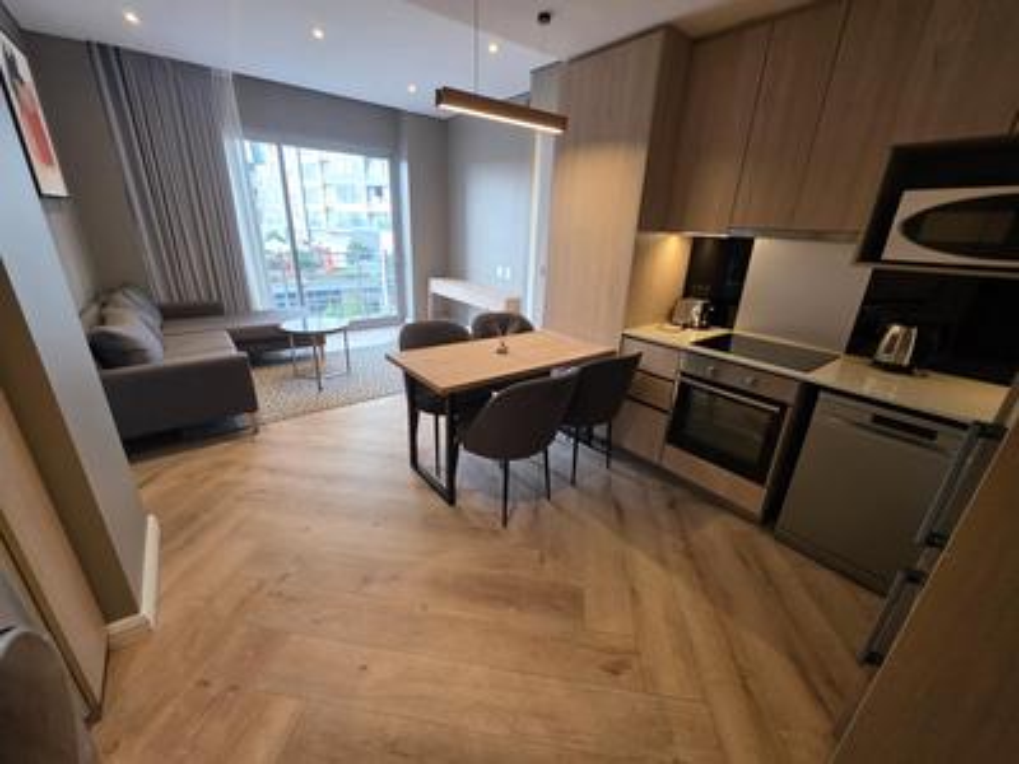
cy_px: 382
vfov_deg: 89.9
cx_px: 510
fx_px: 383
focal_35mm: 13
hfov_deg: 106.2
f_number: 1.9
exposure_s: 1/100
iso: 320
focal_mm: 2.2
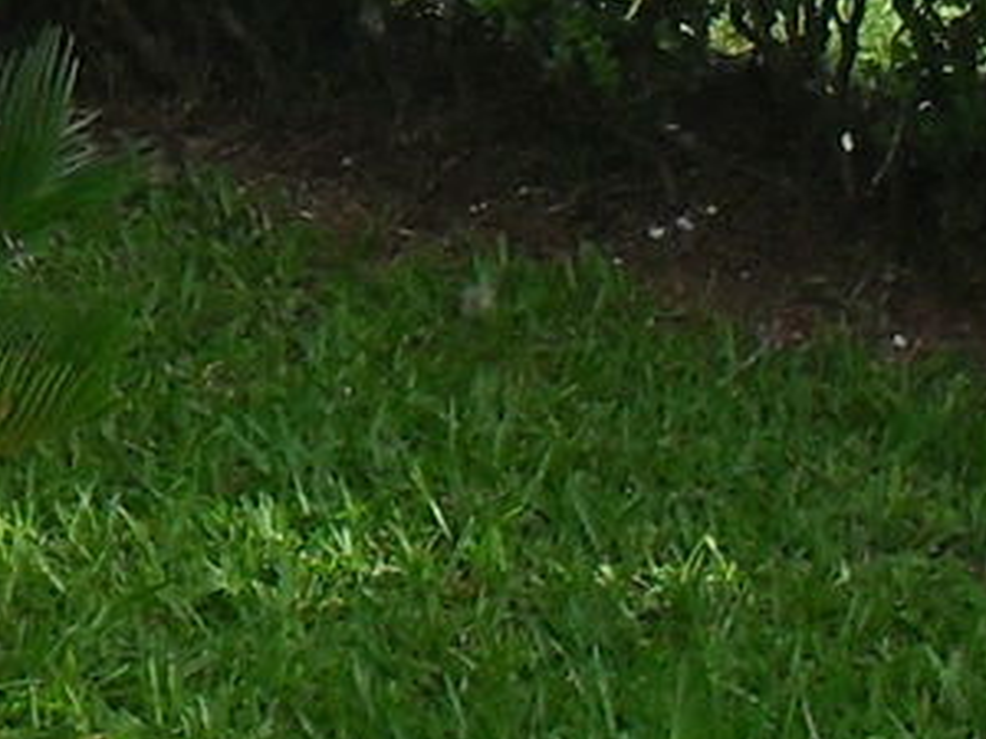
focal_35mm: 224
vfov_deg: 6.5
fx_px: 6380
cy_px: -506
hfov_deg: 8.7
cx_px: -345
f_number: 3.2
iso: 100
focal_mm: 6.3
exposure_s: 1/250
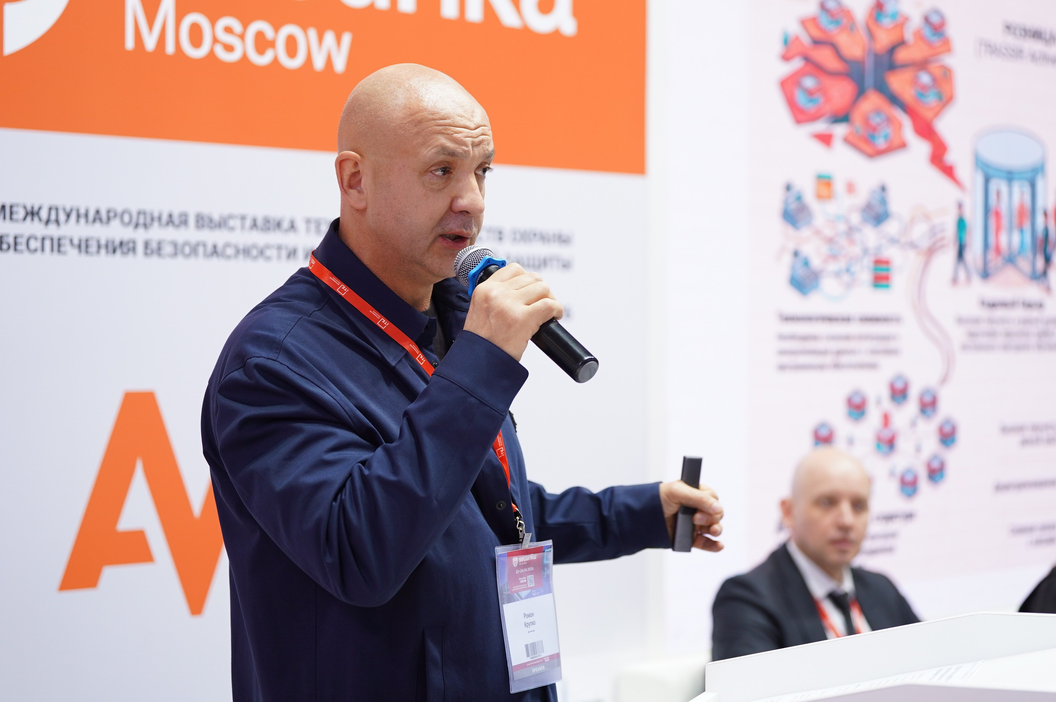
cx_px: 528
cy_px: 351
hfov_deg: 28.9
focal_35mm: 70
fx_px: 2051
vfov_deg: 19.4
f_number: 2.8
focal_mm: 70
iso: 640
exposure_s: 1/100
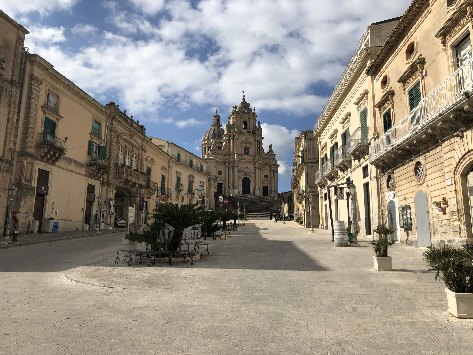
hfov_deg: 63.4
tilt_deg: +10.0
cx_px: 236
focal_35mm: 28
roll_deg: +0.3
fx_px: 383
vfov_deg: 49.7
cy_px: 178
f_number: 1.8
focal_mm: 4
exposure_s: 1/3745
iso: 20
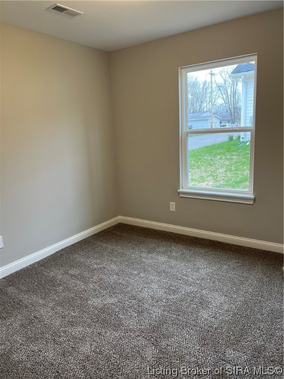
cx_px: 142
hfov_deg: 53.1
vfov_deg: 67.3
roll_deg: +2.7
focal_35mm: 26
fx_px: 284
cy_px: 190
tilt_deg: -11.1
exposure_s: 1/120
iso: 100
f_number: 1.5
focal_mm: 5.7
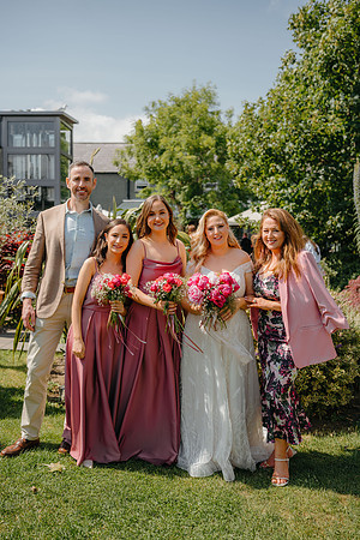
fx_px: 525
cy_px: 270
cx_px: 180
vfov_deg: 54.4
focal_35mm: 35
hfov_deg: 37.9
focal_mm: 35
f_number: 2.8
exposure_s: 1/1250
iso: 100
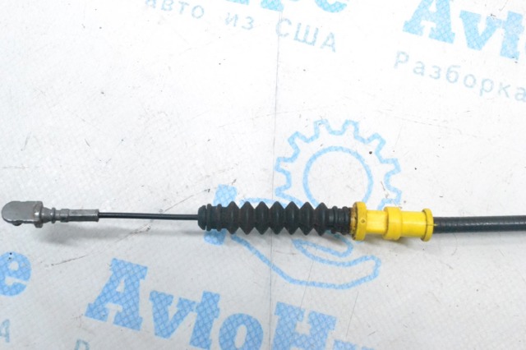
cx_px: 263
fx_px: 701
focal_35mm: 48
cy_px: 175
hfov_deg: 41.1
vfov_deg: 28.0
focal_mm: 32
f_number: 10
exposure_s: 1/125
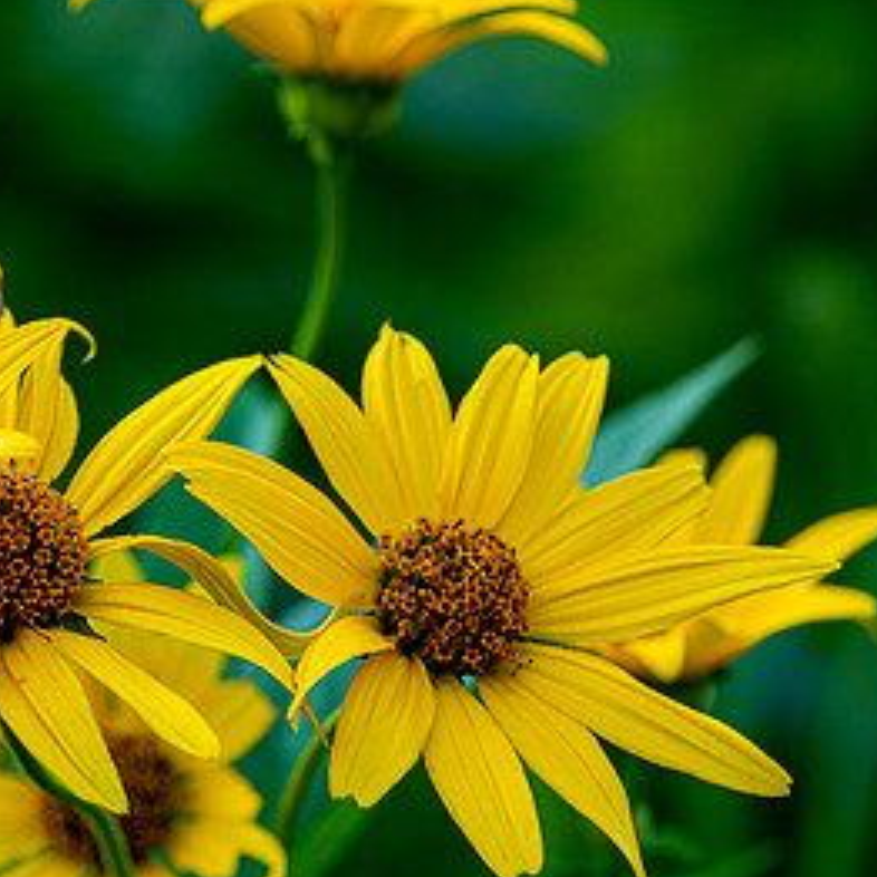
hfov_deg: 4.4
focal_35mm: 395
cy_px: 435
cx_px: 84
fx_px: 11322
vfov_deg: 4.4
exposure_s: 1/60
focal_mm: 200
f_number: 8
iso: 200
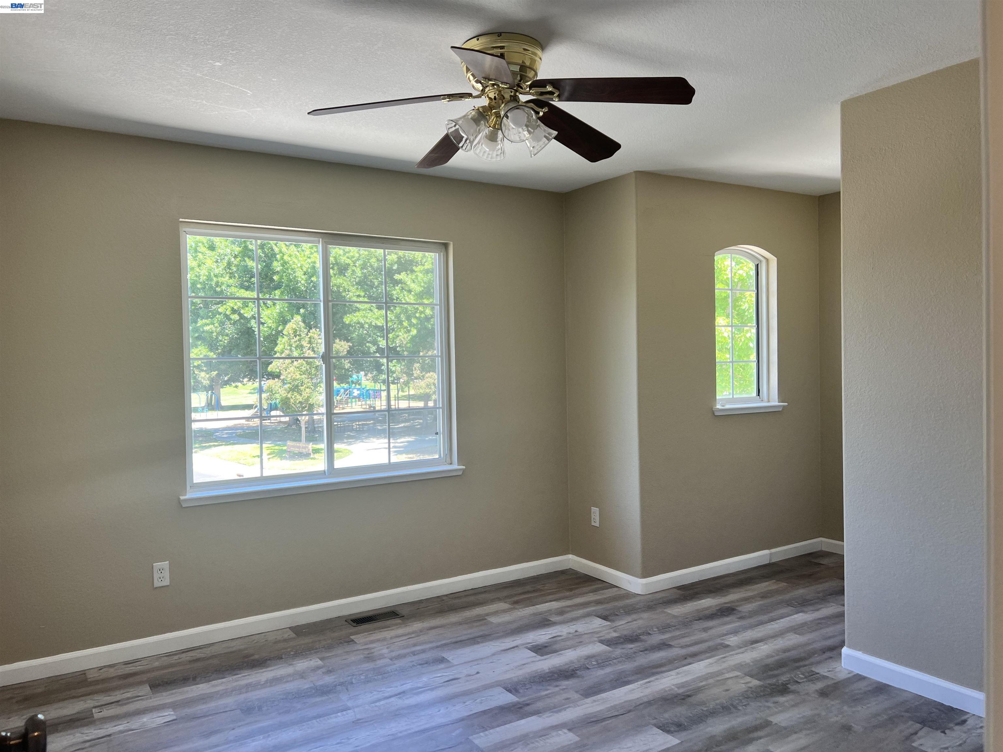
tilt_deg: -0.8
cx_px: 502
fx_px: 753
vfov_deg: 53.1
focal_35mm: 26
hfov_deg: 67.3
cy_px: 376
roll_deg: +0.9
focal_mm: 5.7
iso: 40
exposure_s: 1/120
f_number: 1.5
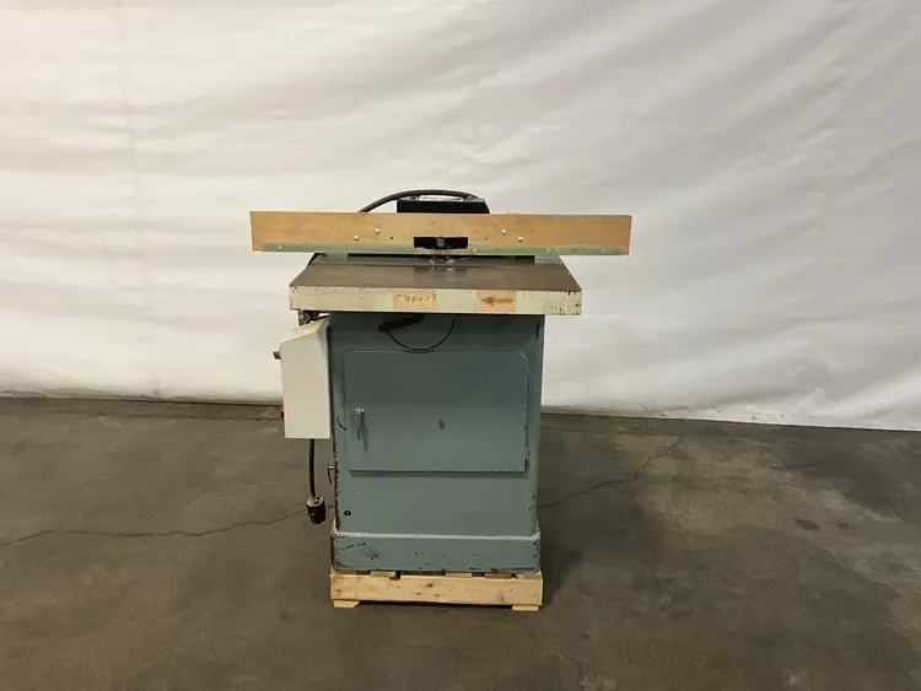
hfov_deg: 61.6
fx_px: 772
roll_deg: -1.1
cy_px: 346
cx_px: 460
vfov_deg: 48.3
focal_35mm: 29
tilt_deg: -16.7
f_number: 1.8
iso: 200
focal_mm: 3
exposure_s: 1/60
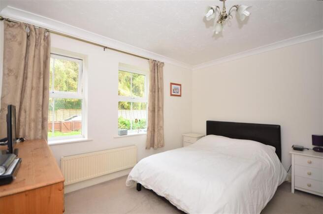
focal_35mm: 15
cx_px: 162
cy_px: 107
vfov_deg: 77.0
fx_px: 134
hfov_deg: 100.5
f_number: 4
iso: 100
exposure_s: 1/20
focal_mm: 10
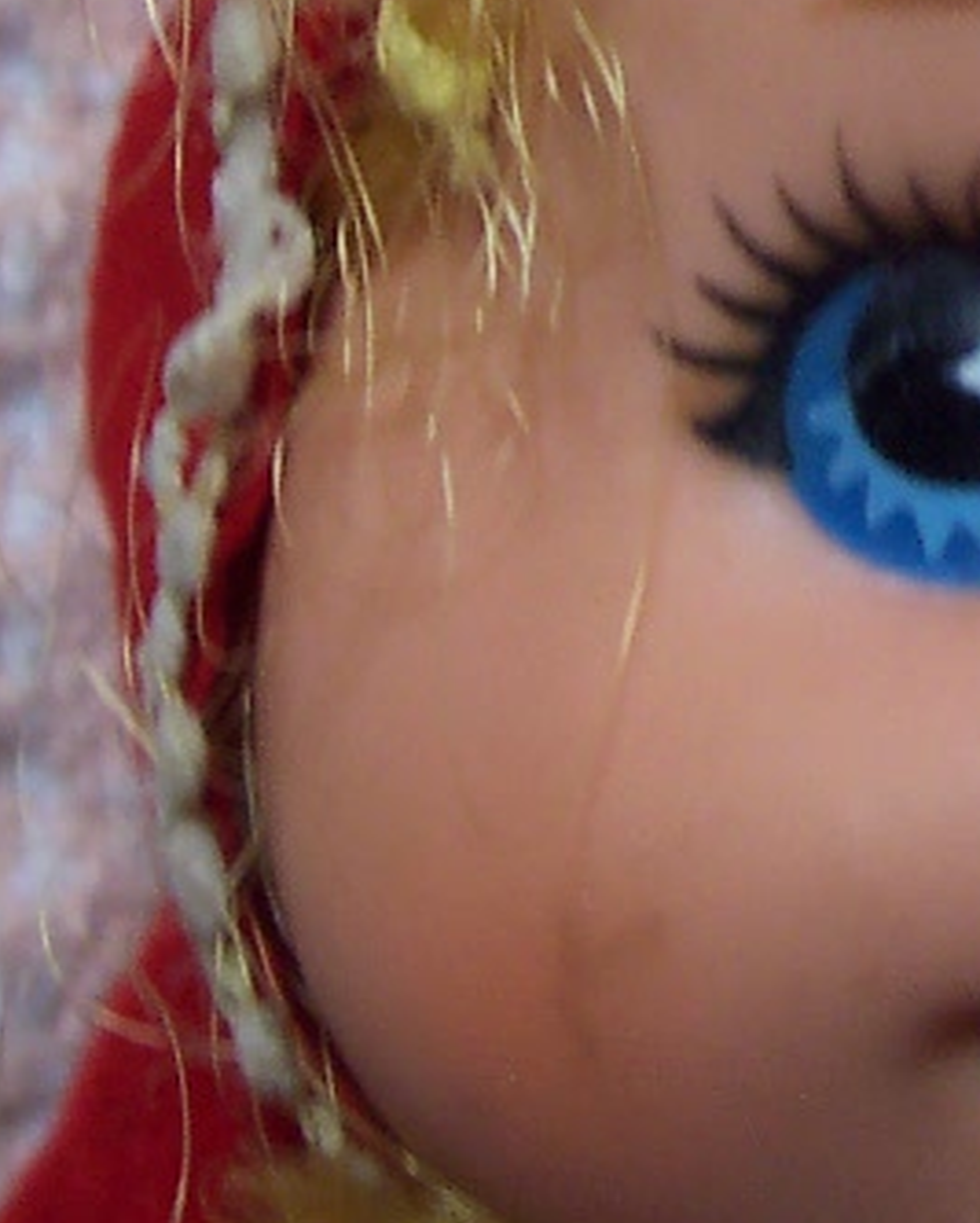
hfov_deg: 11.6
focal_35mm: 130
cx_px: 1299
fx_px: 4707
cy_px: 7
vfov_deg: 14.6
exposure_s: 1/45
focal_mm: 5.6
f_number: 2.8
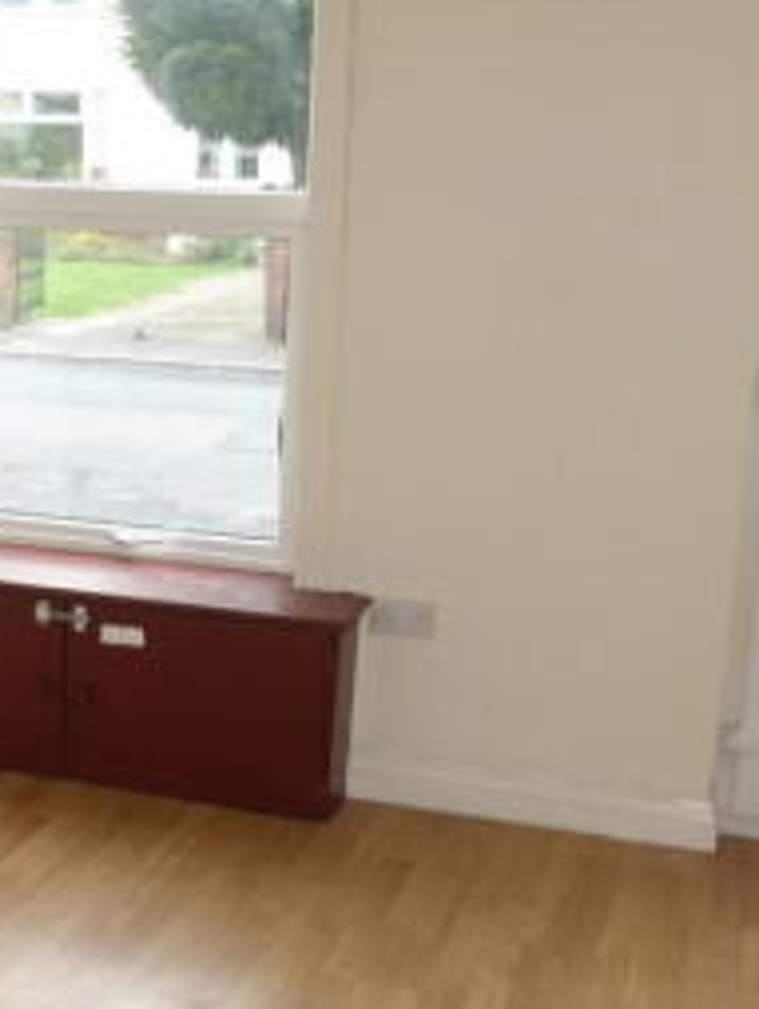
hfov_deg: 25.9
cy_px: 522
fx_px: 1605
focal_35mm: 55
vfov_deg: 34.9
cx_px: 113
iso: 160
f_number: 3.3
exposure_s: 1/60
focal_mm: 4.3
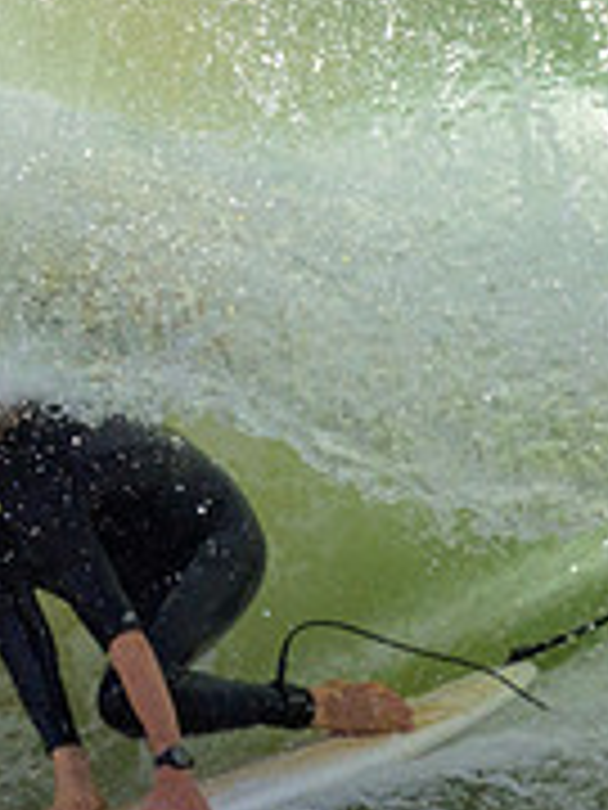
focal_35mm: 2476
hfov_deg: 0.6
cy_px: 227
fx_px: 57985
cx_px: -513
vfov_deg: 0.8
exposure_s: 1/2000
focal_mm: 800
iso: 640
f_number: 11
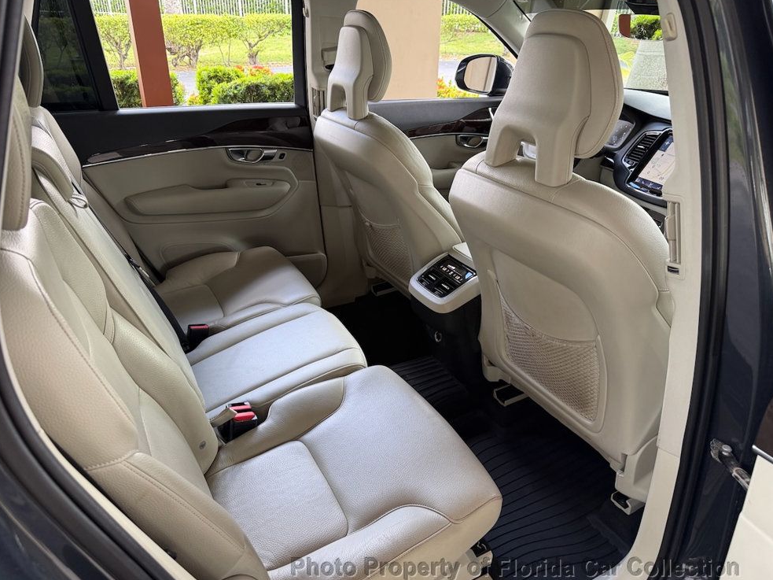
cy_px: 292
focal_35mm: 25
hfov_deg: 69.4
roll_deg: -0.7
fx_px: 558
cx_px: 378
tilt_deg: -25.8
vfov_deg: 54.9
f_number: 1.78
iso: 160
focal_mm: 6.76
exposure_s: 1/121
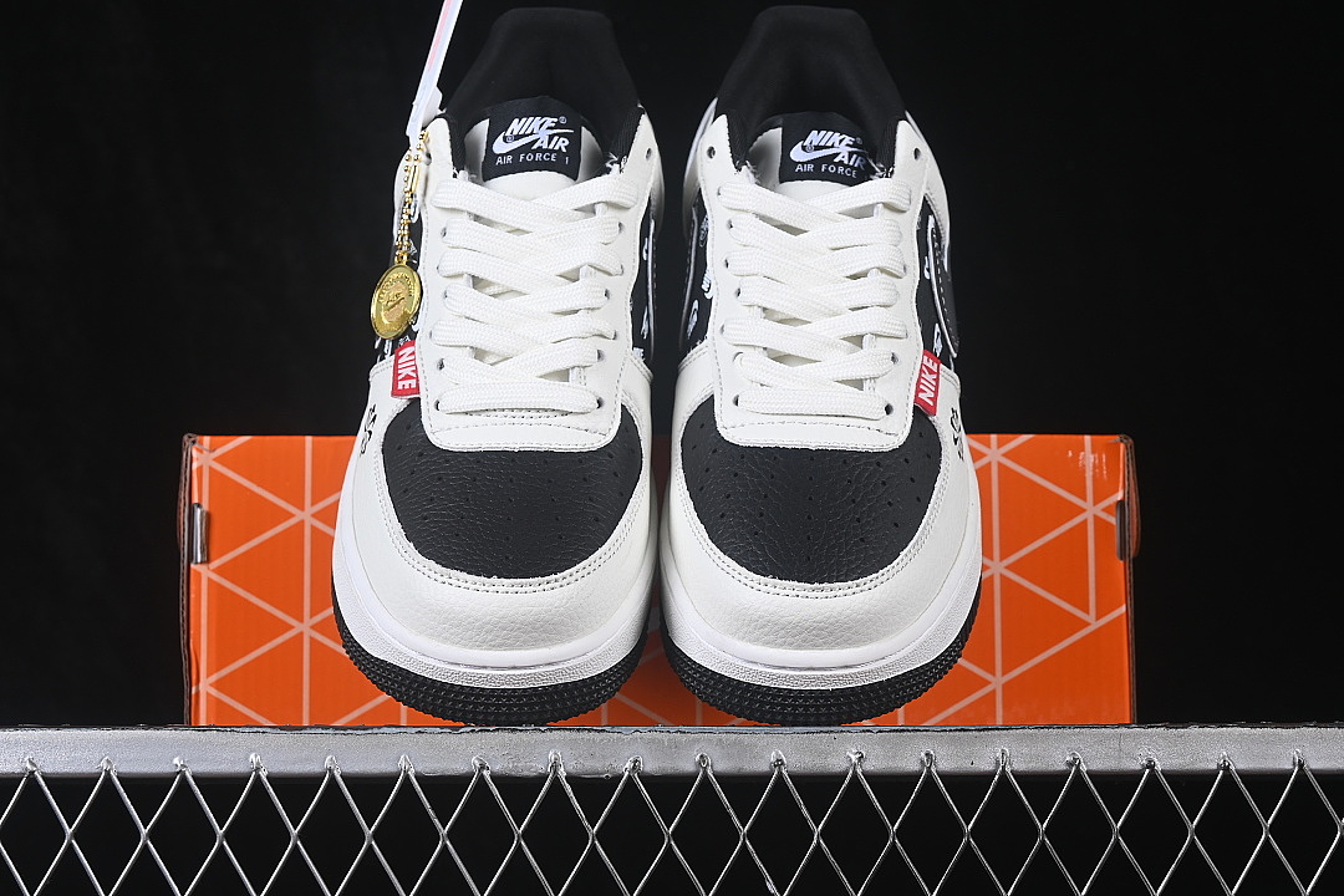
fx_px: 2800
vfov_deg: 18.2
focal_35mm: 75
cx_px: 672
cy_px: 448
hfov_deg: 27.0
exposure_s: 1/80
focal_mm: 50
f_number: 8
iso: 160
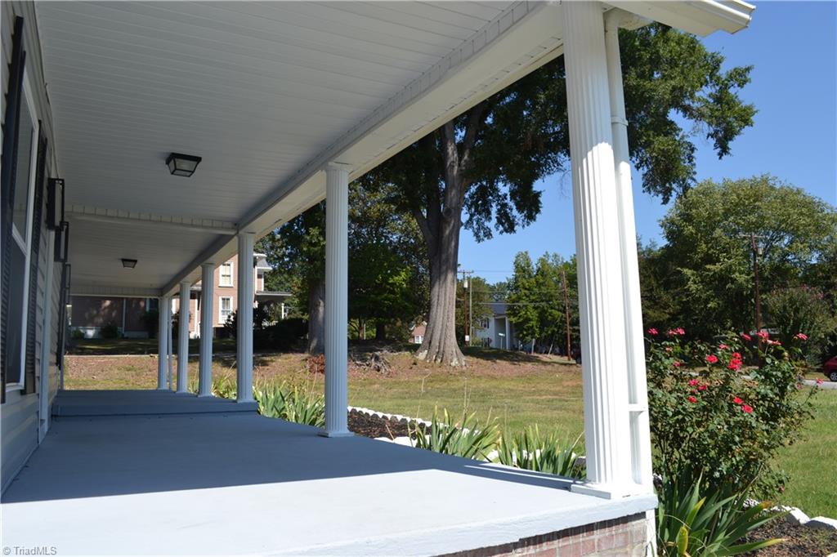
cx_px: 418
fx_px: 628
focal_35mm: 27
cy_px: 278
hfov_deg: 67.4
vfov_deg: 47.9
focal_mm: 18
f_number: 7.1
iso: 100
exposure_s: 1/250
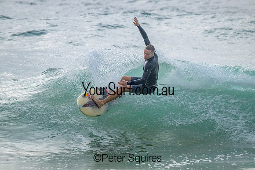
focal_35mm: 662
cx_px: 132
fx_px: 4689
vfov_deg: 2.1
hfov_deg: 3.1
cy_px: 84
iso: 1000
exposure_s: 1/2000
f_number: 11
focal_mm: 610
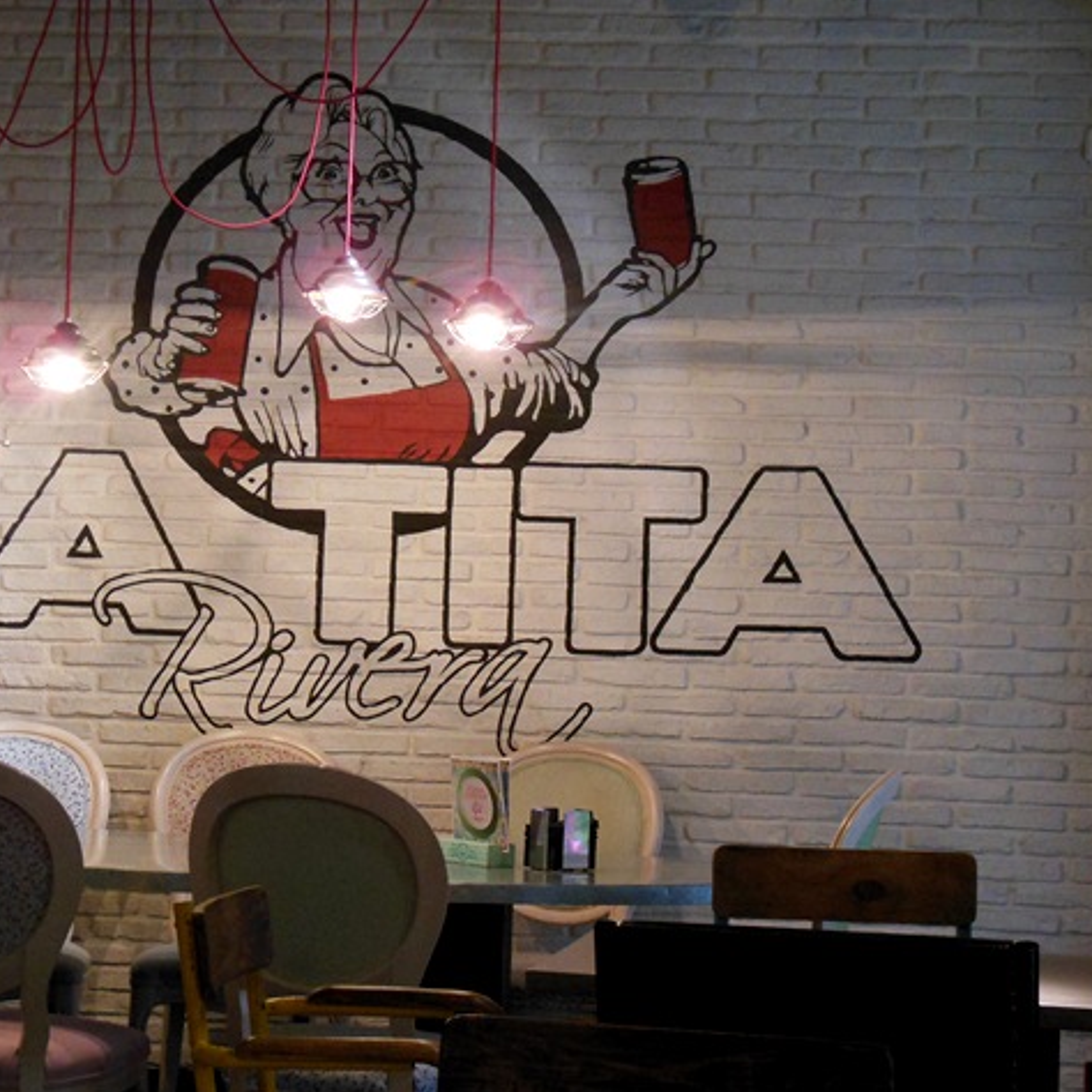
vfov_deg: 25.4
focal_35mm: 68
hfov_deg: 25.3
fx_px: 2427
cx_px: 491
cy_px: 551
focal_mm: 10.2
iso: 800
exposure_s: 1/25
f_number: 4.1
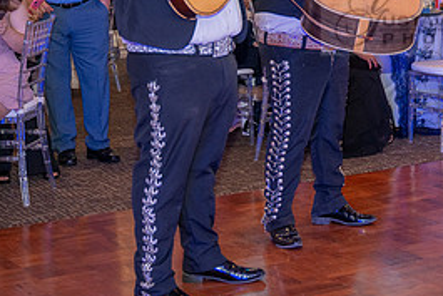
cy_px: 16
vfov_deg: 12.9
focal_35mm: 105
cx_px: 466
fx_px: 1293
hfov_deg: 18.8
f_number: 2.8
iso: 1000
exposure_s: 1/200
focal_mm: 48
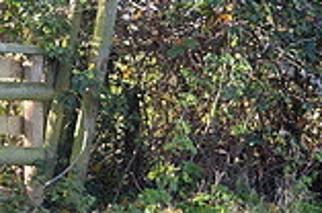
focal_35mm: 259
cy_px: -25
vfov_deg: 5.3
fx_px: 2312
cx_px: -238
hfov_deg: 7.7
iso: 1000
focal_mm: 70
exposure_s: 1/1000
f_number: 2.8
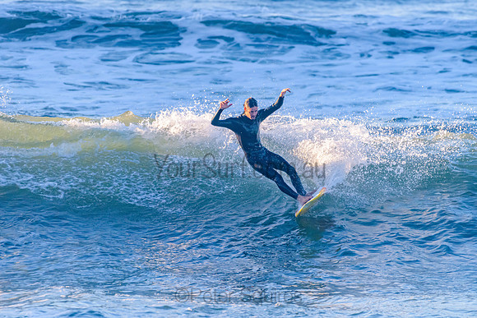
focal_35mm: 608
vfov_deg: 2.3
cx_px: 238
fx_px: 8058
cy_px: 159
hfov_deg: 3.4
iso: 900
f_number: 5.6
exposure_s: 1/2000
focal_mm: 500
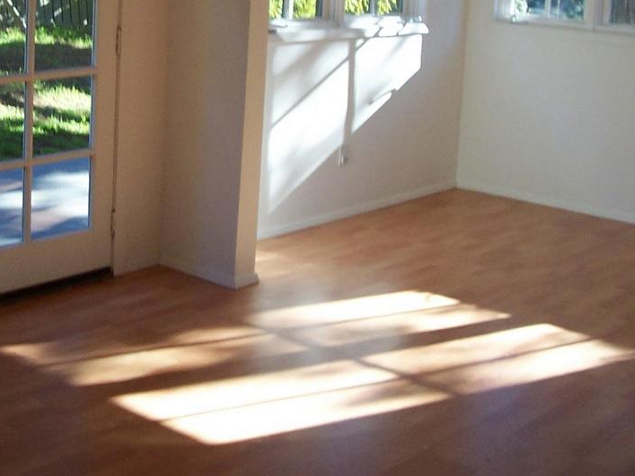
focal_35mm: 67
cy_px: 84
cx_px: 160
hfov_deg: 28.6
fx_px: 1229
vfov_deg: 21.6
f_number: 2.8
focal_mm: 5.6
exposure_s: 1/180
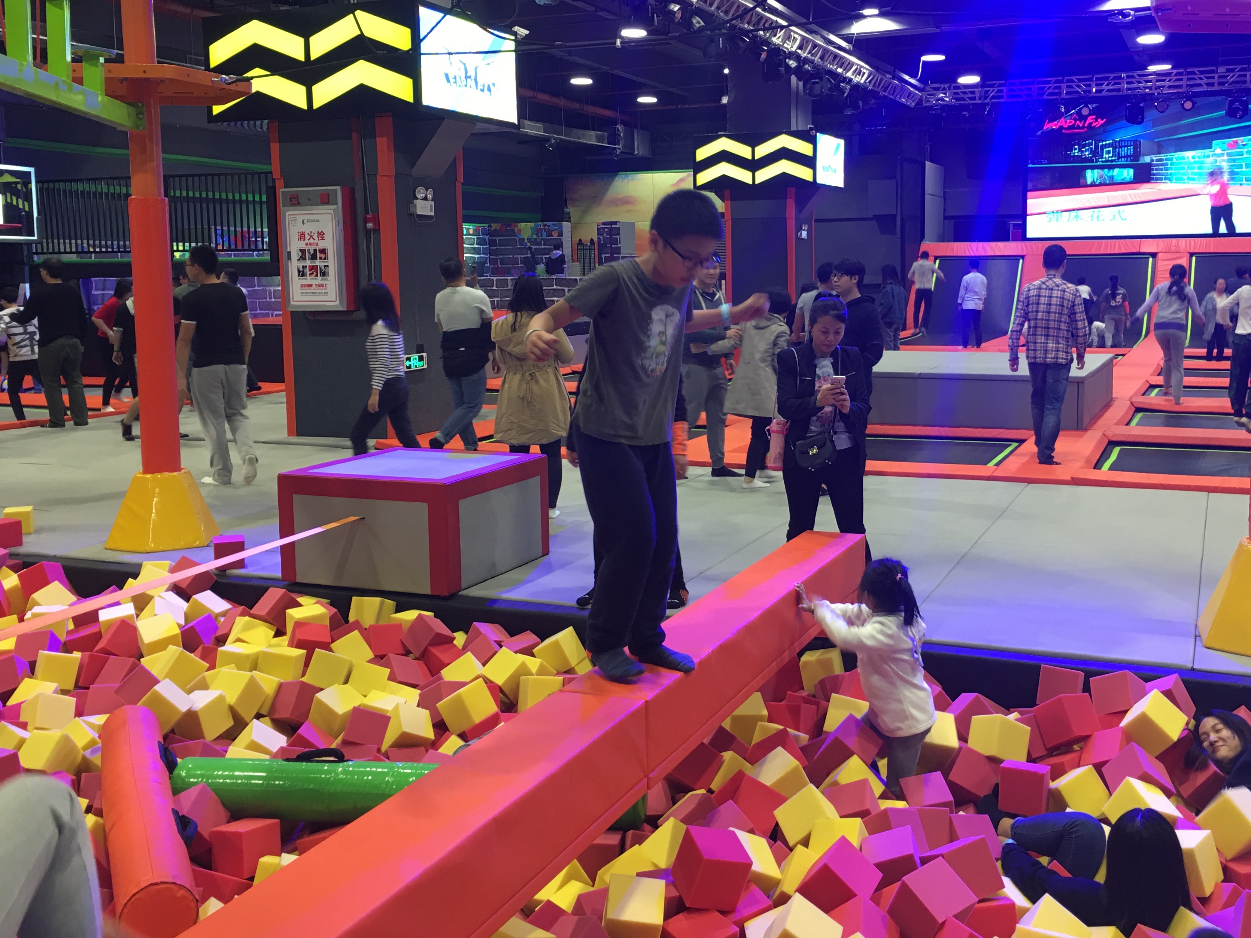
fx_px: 1265
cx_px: 734
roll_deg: +0.0
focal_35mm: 35
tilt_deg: -6.5
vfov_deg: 40.6
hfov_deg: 52.4
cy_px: 406
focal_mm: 4.15
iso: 40
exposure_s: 1/17
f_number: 2.2
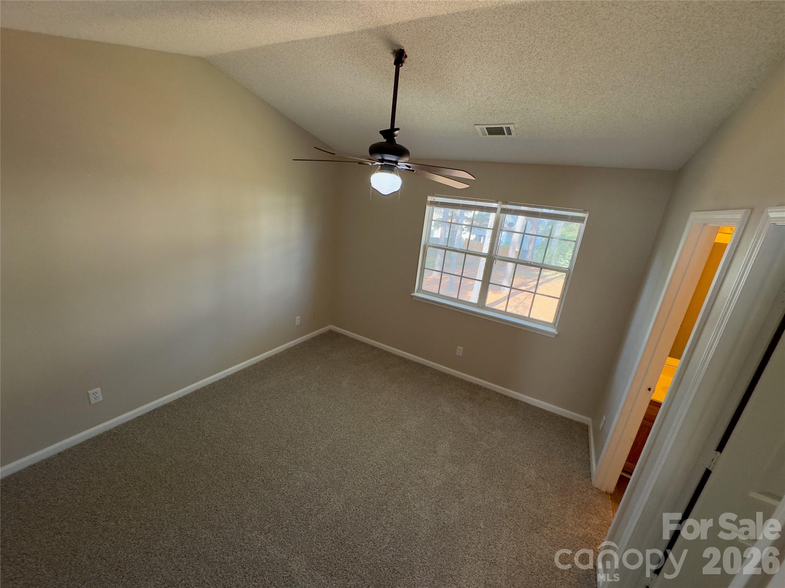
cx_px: 392
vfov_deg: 85.7
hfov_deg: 102.1
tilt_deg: -18.2
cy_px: 294
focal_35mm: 14
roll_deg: -6.6
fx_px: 317
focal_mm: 2.22
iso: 250
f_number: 2.2
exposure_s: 1/120
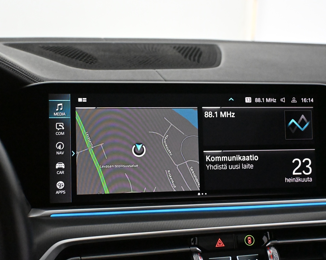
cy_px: 128
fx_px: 539
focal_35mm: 56
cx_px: 174
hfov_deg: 33.6
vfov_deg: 27.2
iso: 12800
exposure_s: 1/250
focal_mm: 32.5
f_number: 5
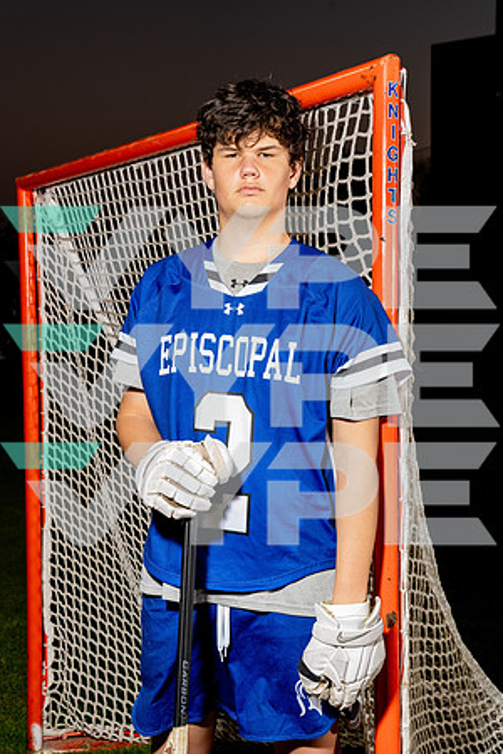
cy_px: 377
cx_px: 252
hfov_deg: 25.1
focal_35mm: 54
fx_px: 1132
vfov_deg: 36.9
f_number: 8
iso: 800
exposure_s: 1/250
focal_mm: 54
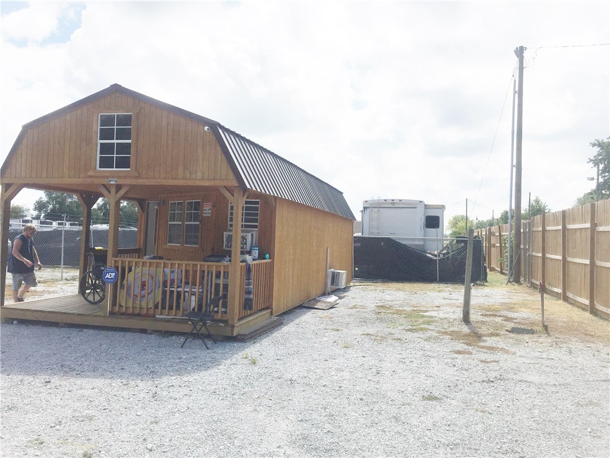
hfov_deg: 61.7
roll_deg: -1.6
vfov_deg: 48.2
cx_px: 305
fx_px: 511
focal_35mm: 29
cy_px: 229
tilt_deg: +4.0
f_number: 2.2
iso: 32
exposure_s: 1/4405
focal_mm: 4.15
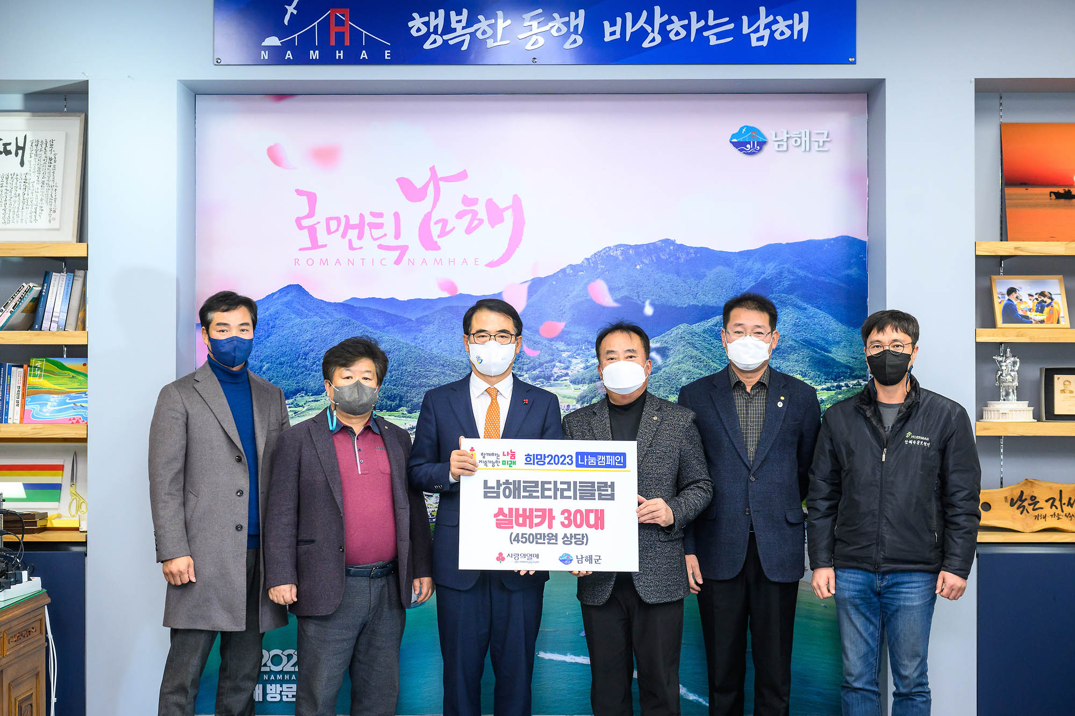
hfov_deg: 38.2
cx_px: 538
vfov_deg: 26.0
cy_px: 358
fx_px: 1553
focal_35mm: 52
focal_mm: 52
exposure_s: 1/160
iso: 1600
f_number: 4
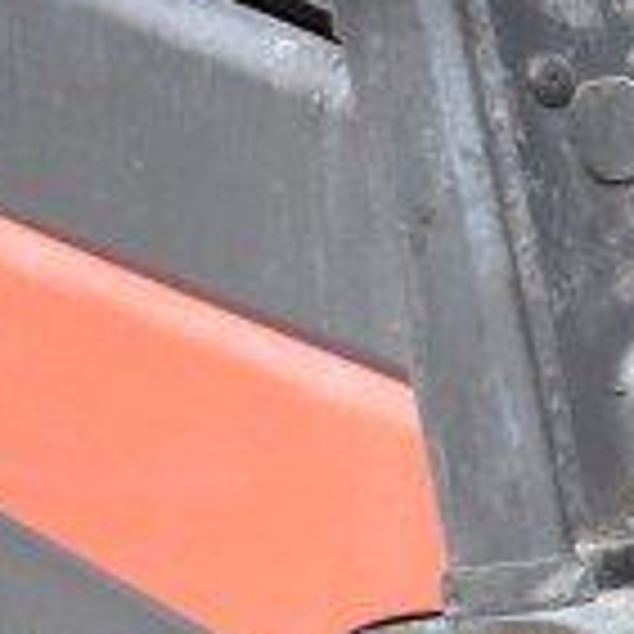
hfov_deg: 5.6
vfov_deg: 5.9
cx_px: 1947
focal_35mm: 294
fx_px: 6084
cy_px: 881
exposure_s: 1/25
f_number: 4.5
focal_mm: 27
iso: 1600
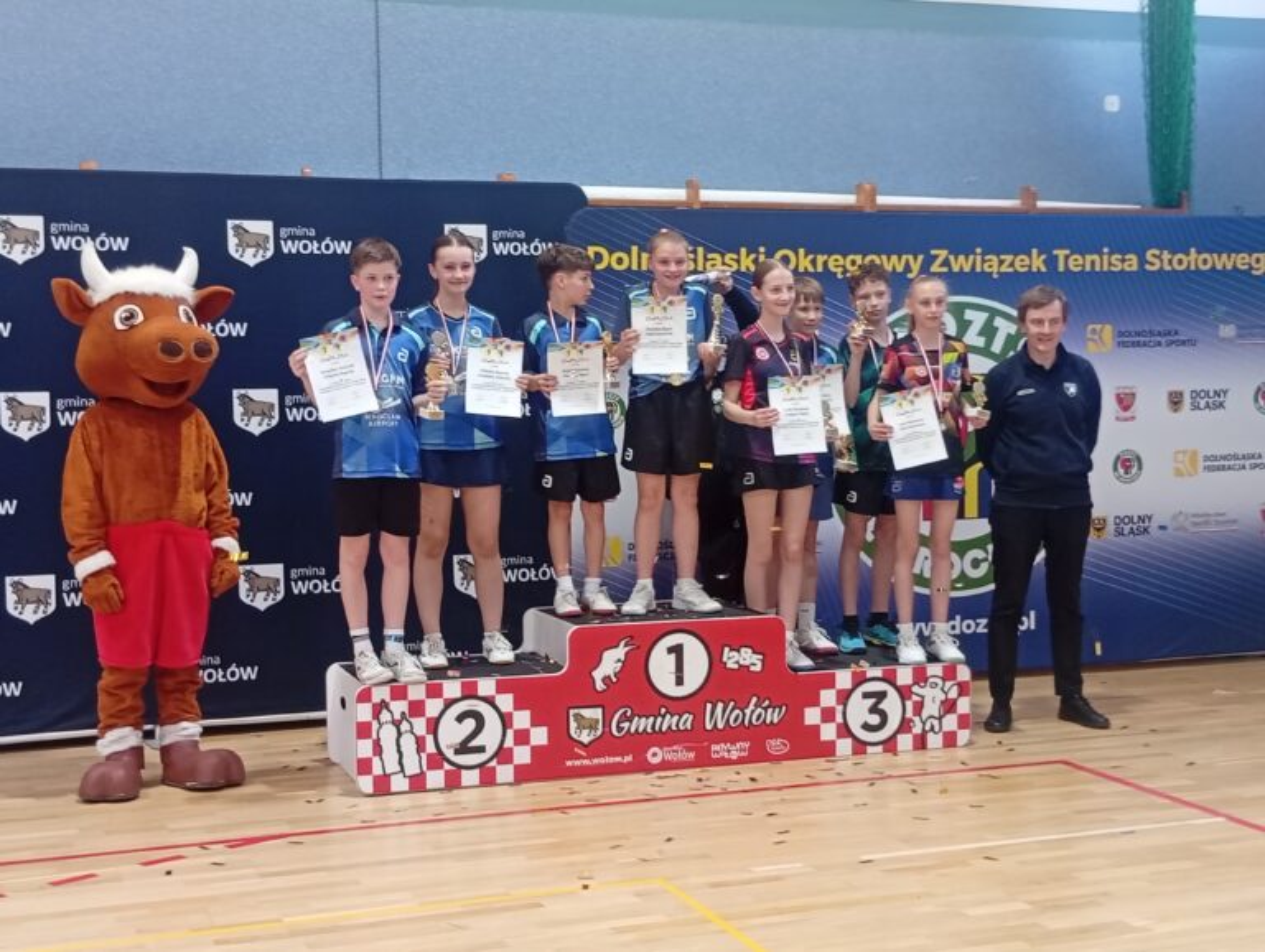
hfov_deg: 38.9
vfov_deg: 29.7
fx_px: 1793
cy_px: 476
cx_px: 632
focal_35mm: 49
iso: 124
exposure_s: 1/50
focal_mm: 3.84
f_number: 1.8
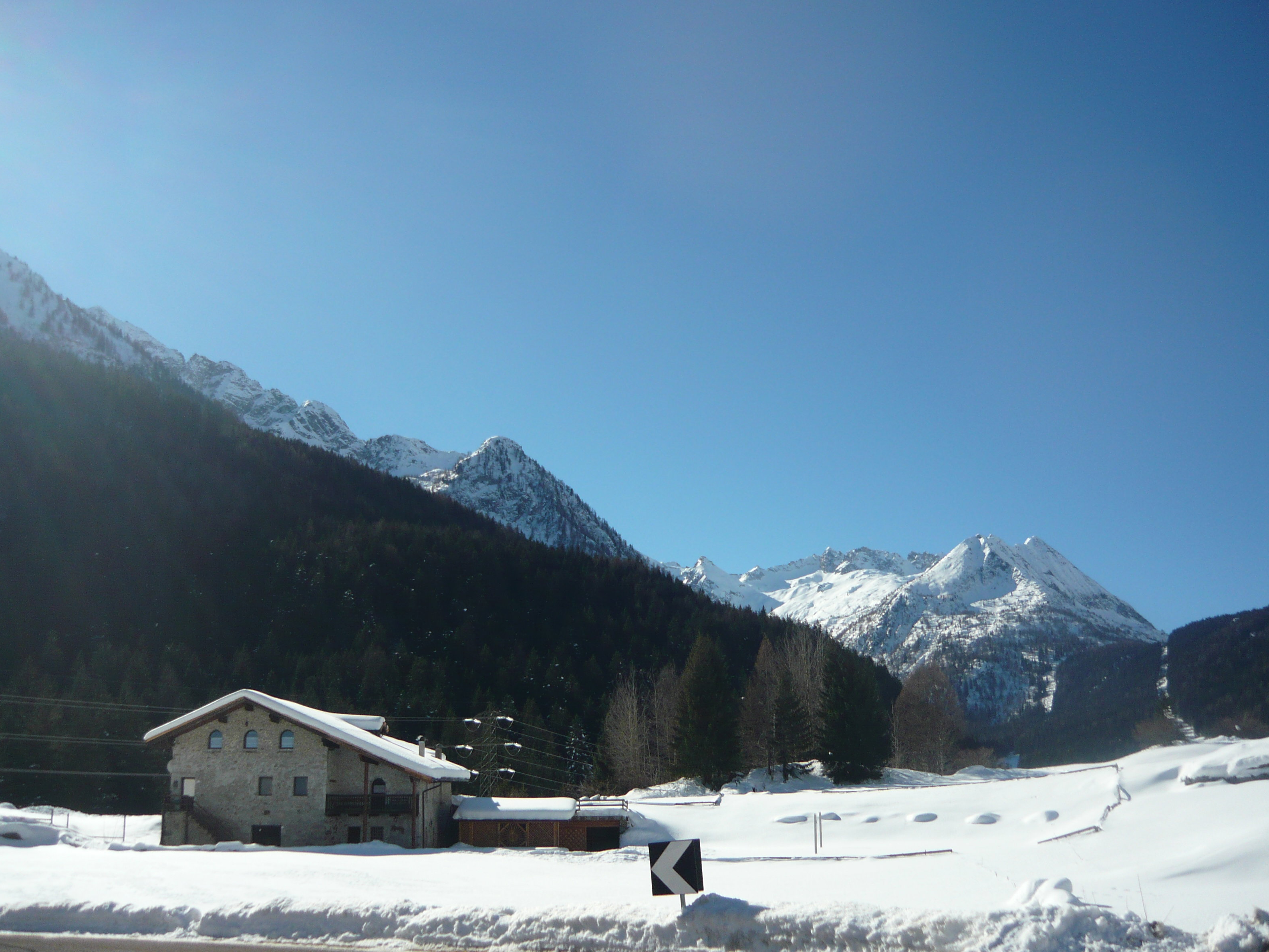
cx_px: 636
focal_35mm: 34
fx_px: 1246
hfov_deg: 54.0
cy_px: 474
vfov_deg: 41.8
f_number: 8
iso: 100
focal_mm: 5.5
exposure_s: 1/320
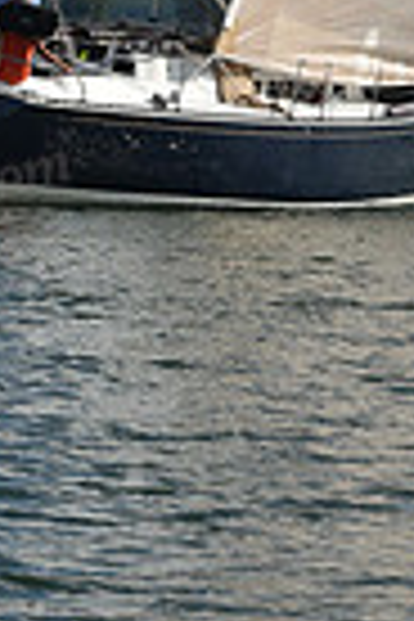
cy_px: -522
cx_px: 304
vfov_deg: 6.8
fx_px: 5088
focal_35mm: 295
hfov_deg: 4.7
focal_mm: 70
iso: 320
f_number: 7.1
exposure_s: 1/2500
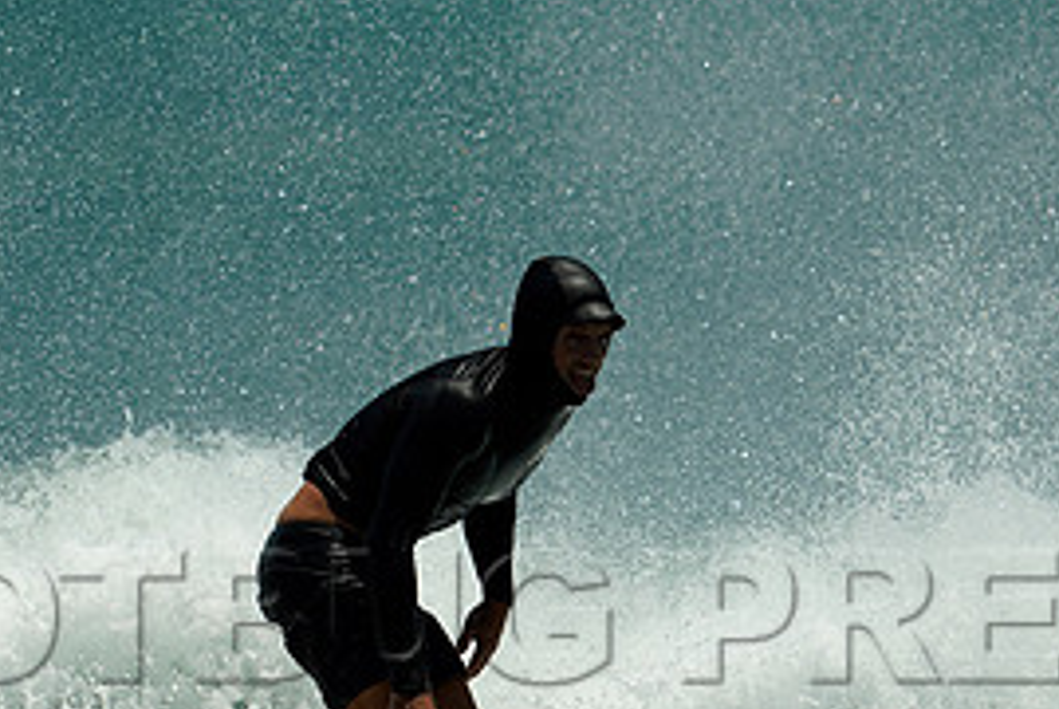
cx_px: 398
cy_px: 577
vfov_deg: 1.6
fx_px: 25384
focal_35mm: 862
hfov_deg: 2.4
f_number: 3.2
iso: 100
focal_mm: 400
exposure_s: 1/1600
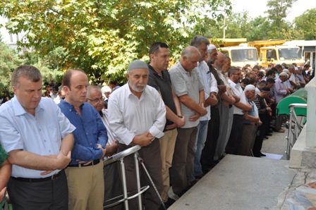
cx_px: 158
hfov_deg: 53.2
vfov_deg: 36.8
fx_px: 316
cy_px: 105
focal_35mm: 36
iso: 200
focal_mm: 24
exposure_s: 1/200
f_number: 7.1
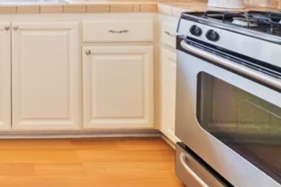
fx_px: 250
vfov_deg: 33.7
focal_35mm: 32
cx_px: -27
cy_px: -35
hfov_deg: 44.8
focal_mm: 12
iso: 500
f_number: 4
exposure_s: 1/20
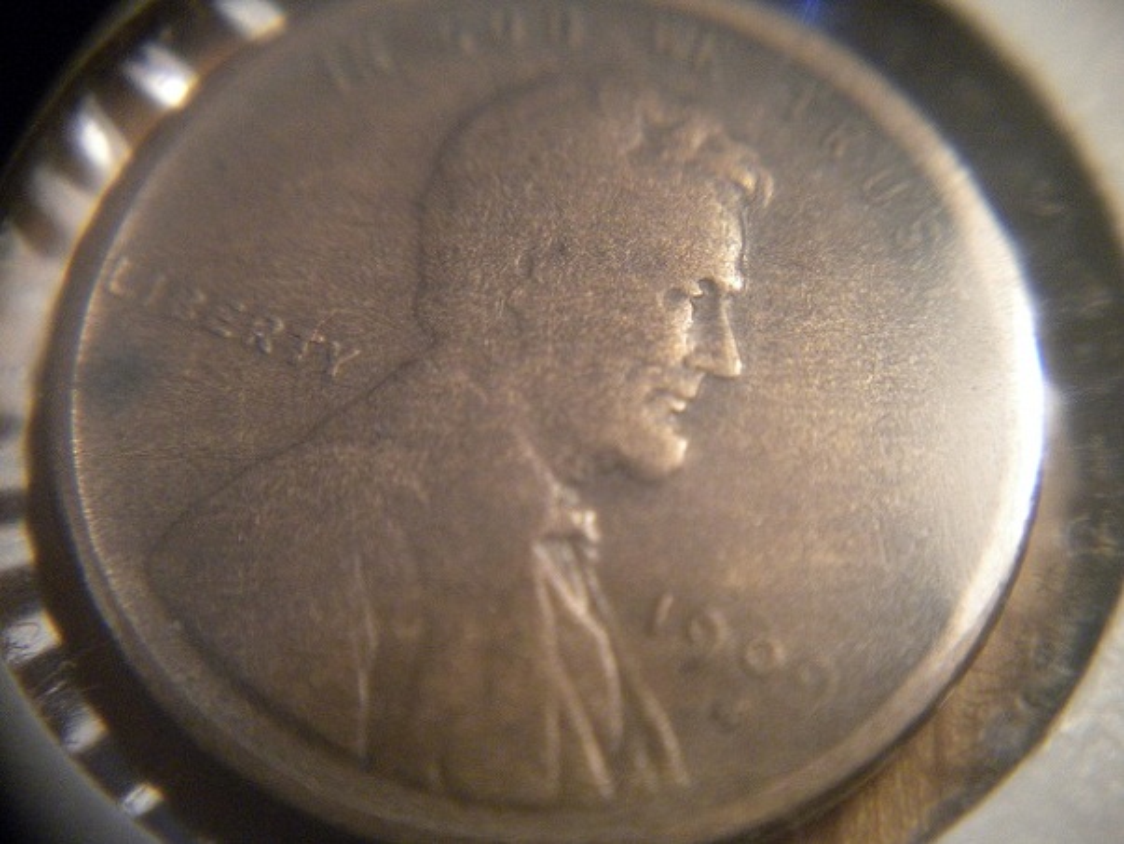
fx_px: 1137
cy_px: 422
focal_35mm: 35
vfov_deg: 40.7
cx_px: 562
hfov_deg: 52.6
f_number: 3.1
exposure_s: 1/60
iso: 377
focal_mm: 6.3
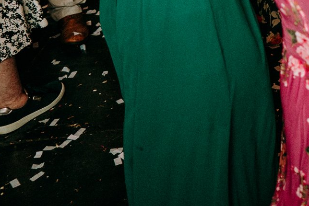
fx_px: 833
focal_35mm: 97
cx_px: 540
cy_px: -161
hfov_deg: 17.5
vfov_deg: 12.9
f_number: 2.2
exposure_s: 1/250
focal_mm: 25
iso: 1250
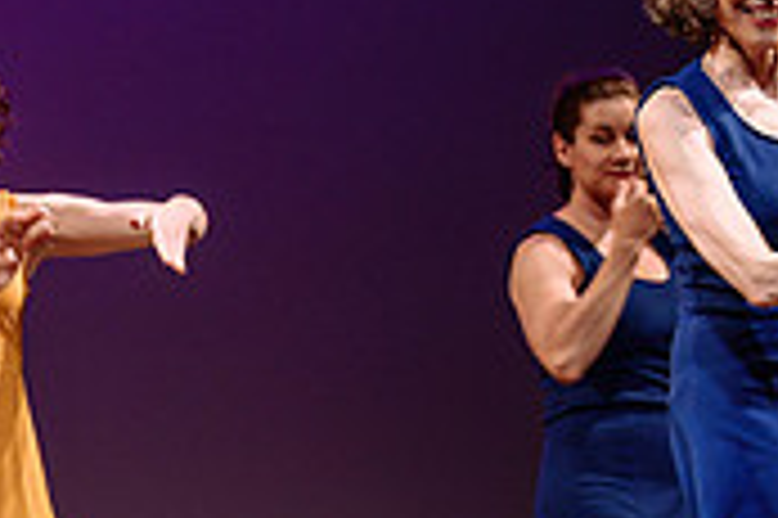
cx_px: -220
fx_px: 5074
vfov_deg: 5.8
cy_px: 412
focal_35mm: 235
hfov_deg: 8.6
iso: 1000
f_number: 2.8
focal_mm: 70
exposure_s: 1/250
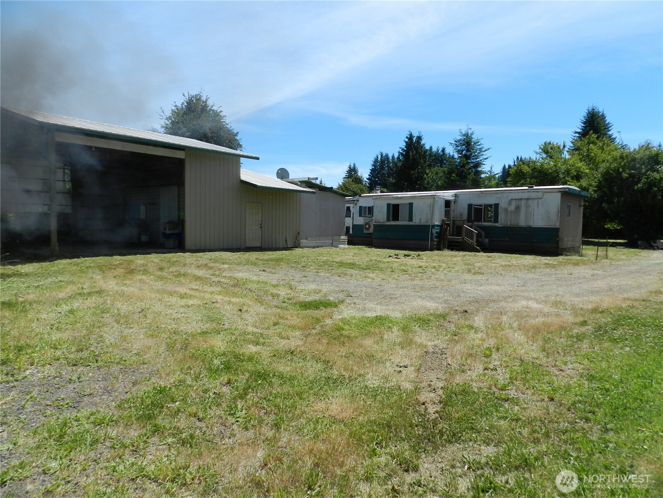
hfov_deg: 73.9
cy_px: 249
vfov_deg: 58.9
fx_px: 441
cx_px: 332
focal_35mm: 23
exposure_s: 1/800
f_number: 4
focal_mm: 4
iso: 160
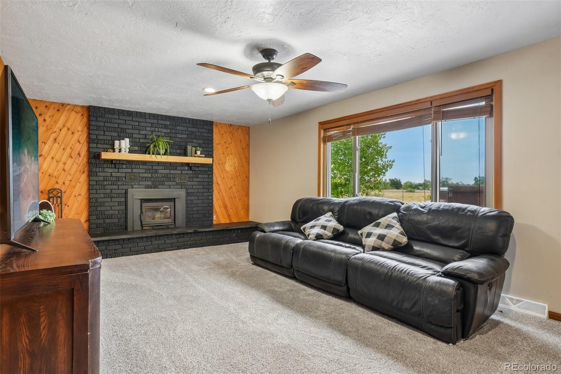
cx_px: 280
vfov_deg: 63.2
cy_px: 187
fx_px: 304
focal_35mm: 20
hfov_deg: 85.4
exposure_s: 1/10
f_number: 8
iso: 320
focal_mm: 13
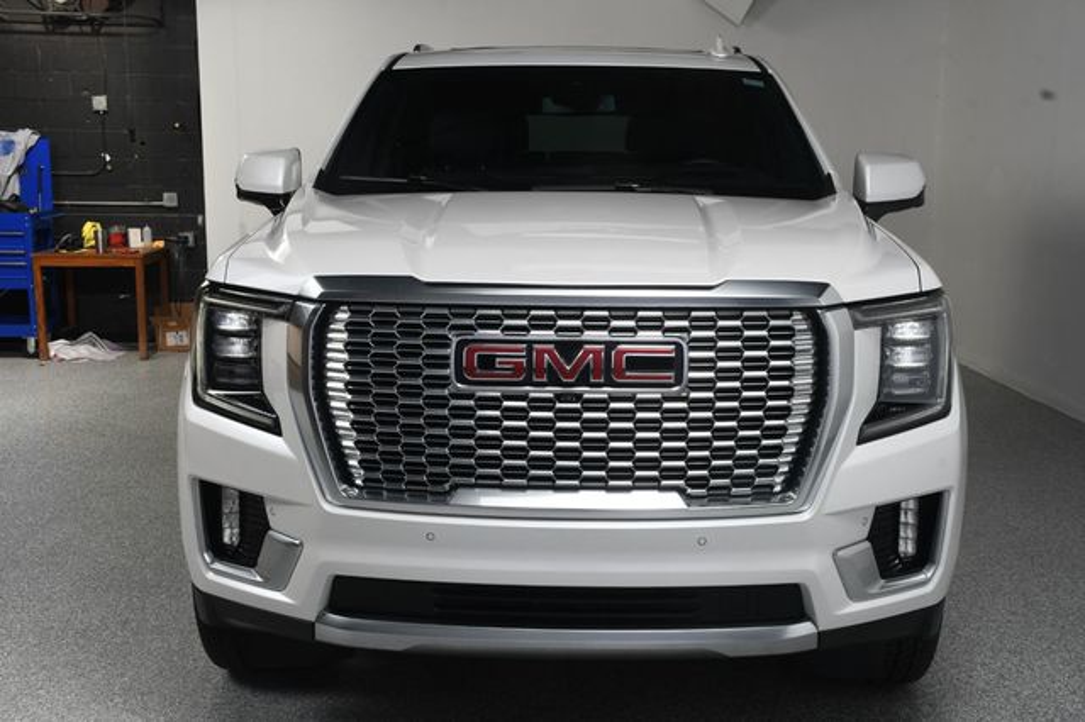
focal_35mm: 45
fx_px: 1355
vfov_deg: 29.8
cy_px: 361
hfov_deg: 43.6
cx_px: 542
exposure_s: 1/160
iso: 100
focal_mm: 30
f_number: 13
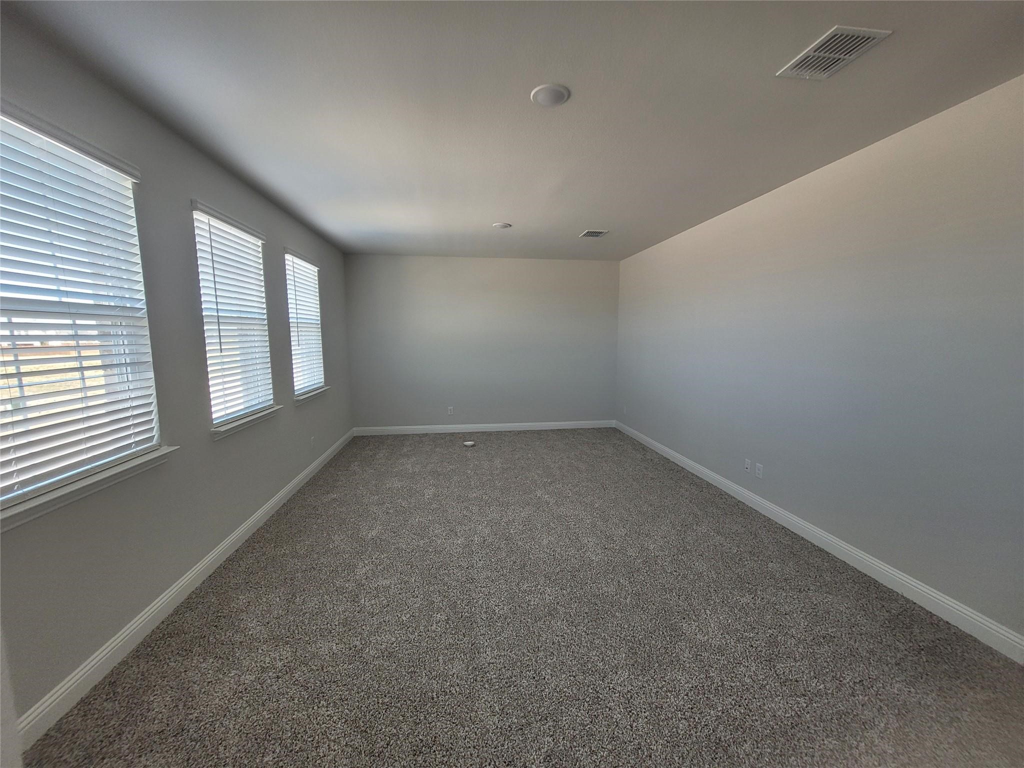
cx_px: 512
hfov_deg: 106.2
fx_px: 385
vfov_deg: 89.9
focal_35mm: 13
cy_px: 384
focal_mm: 1.74
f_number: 2.2
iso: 100
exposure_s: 1/60
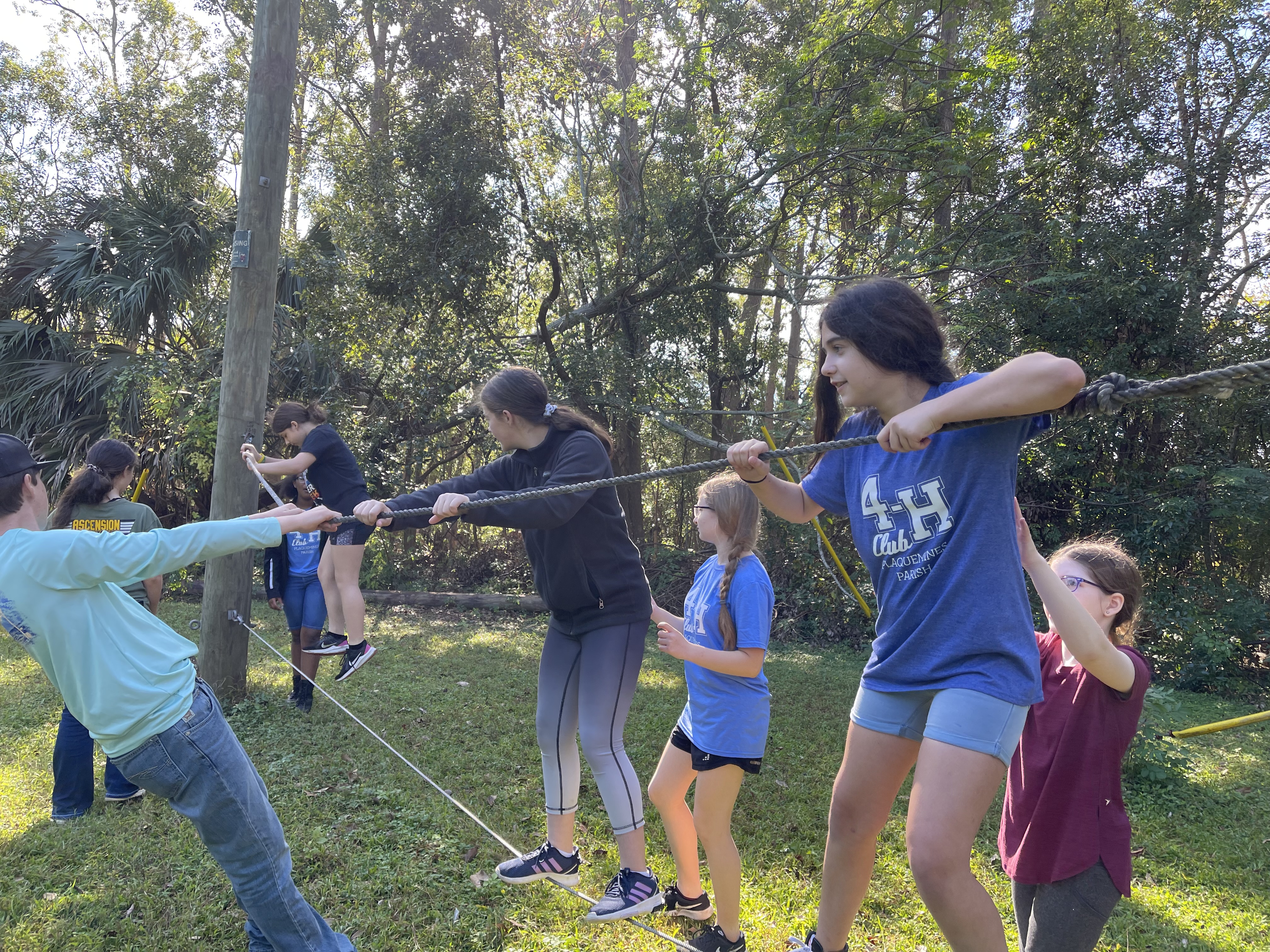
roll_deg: -3.0
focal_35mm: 26
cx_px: 635
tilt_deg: +1.1
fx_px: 954
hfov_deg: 67.3
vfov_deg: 53.1
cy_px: 476
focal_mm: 5.1
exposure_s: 1/220
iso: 32
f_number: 1.6
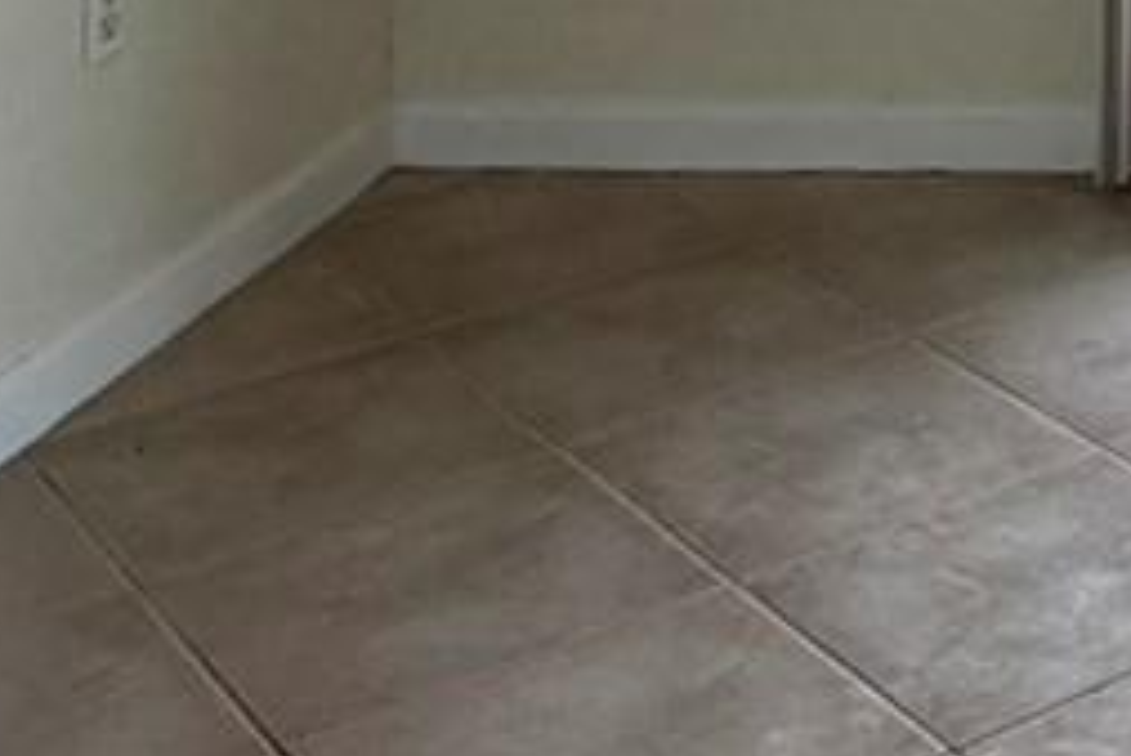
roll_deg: +0.7
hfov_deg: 19.2
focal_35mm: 92
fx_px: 2892
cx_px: 1717
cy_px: -913
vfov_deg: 12.5
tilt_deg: +0.5
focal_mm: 2.22
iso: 64
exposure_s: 1/162
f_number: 2.2
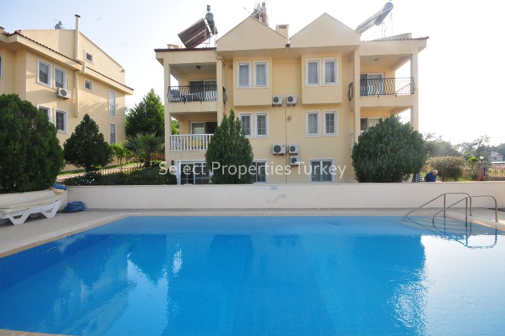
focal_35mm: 15
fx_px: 210
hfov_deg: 100.4
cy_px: 168
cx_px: 252
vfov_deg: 77.2
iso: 400
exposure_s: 1/160
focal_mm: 10
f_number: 13
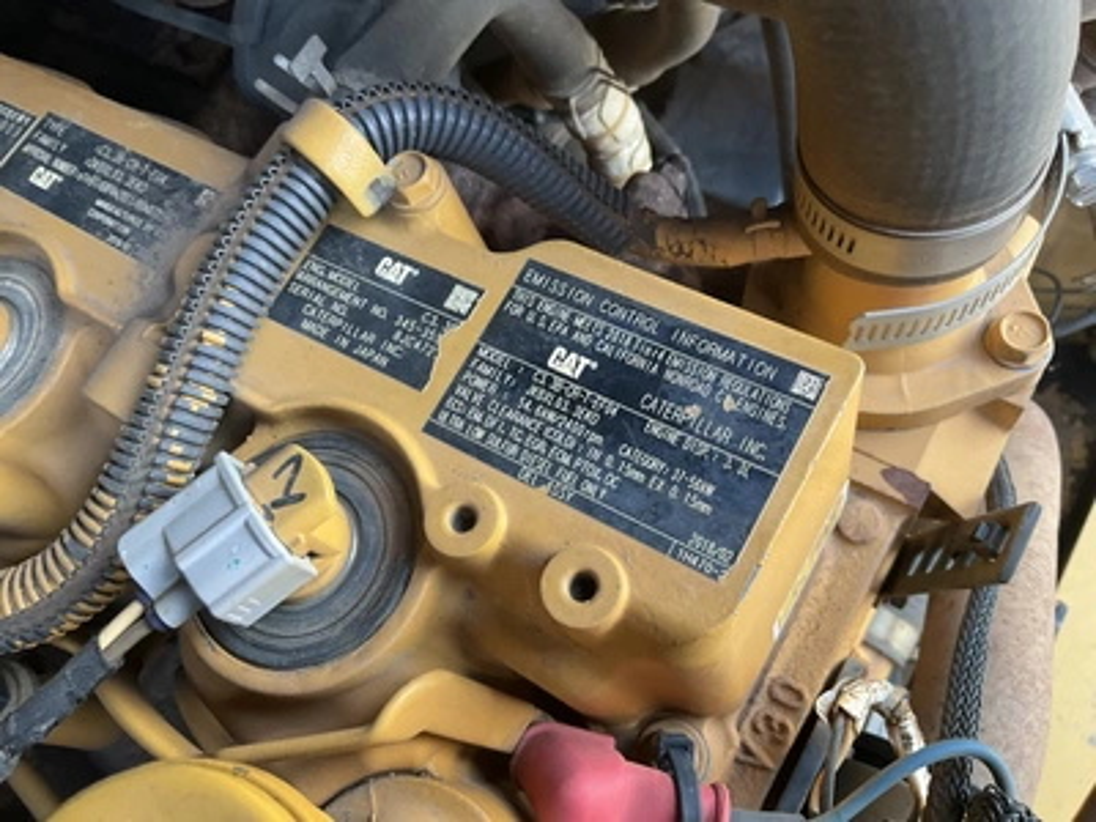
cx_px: 548
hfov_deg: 61.7
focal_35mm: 29
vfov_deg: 48.2
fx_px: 918
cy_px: 411
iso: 64
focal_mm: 3
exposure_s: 1/64
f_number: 1.8
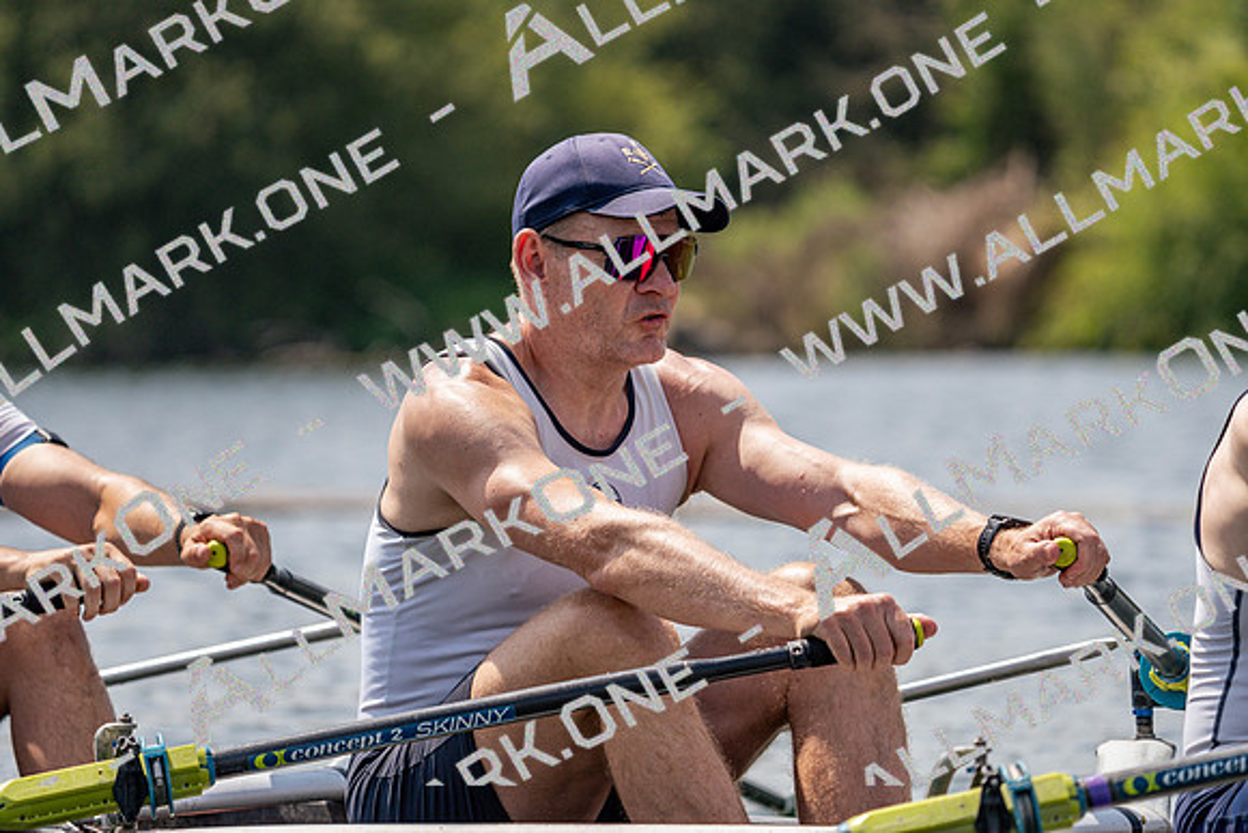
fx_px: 10090
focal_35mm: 291
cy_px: 416
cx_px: 624
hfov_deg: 7.1
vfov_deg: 4.7
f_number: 5.6
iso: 200
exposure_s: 1/1600
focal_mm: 291
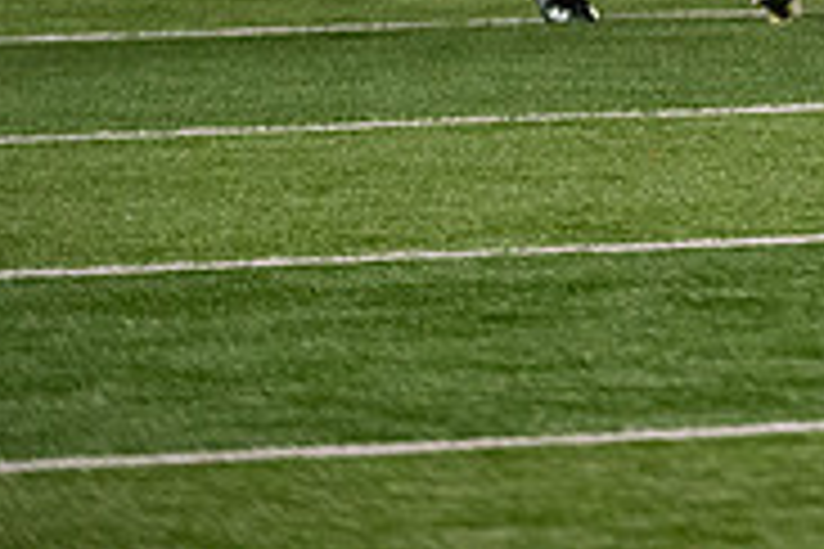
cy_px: -313
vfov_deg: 1.8
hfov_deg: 2.7
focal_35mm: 761
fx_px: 17417
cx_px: 801
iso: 4500
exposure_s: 1/500
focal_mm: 240
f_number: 4
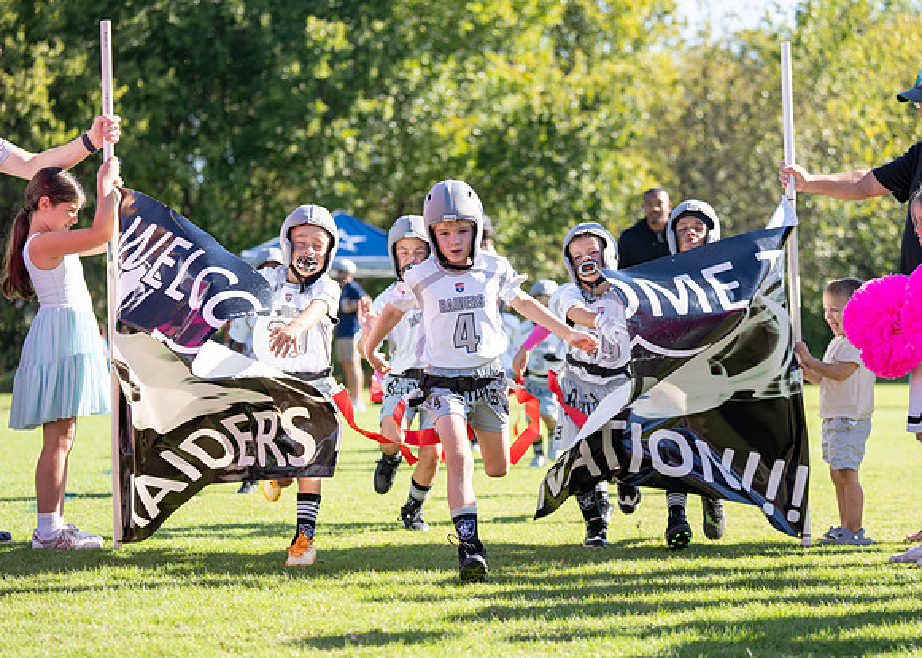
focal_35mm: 85
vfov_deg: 16.7
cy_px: 383
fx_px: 2234
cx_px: 471
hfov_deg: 23.3
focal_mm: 70
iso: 250
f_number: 2.8
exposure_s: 1/2000
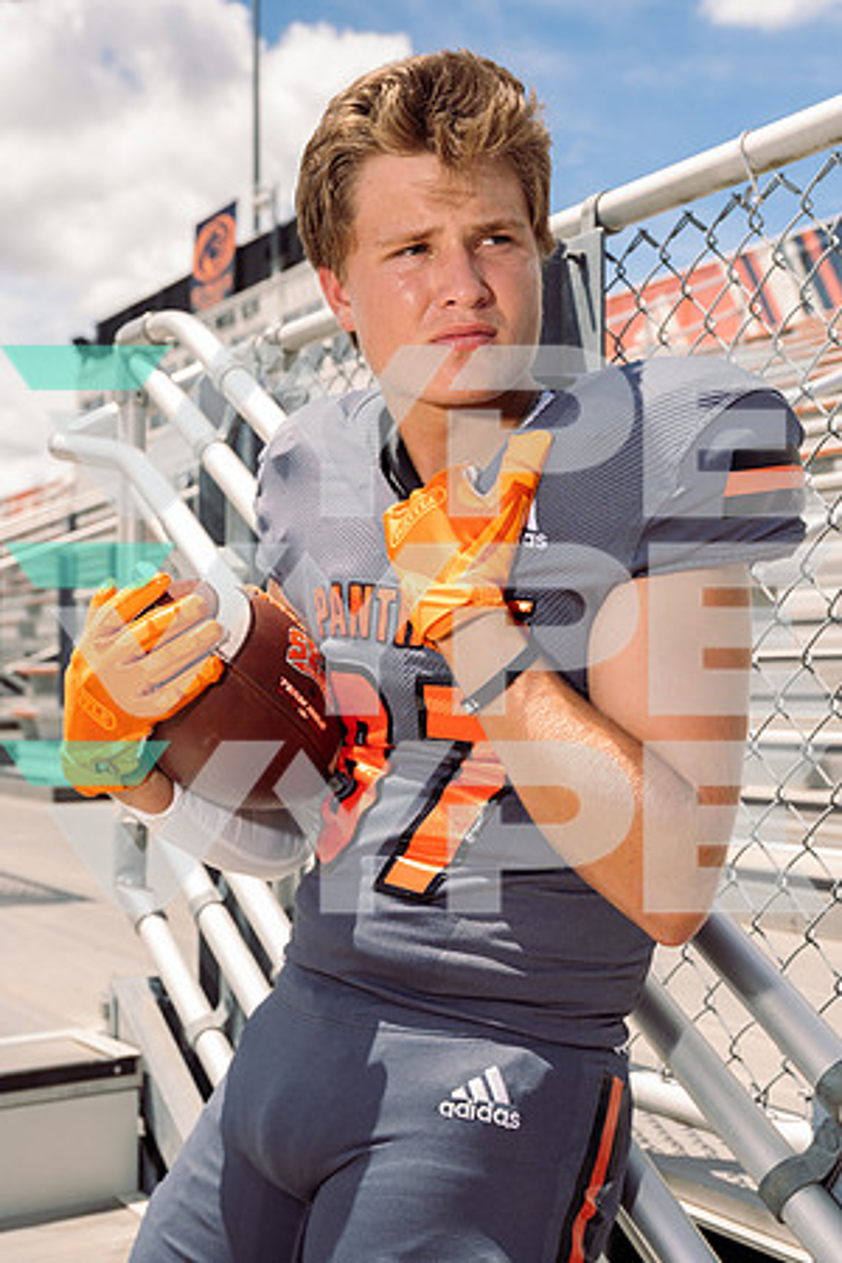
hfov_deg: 28.1
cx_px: 421
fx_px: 1684
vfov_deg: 41.1
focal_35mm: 48
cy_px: 632
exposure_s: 1/250
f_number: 6.3
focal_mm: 48
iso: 64
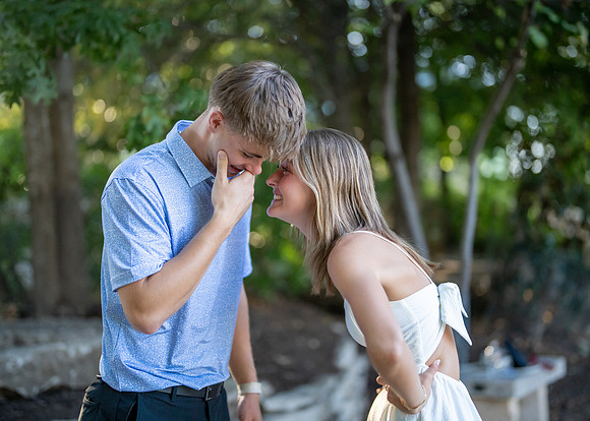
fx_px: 917
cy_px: 210
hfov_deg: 35.7
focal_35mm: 55
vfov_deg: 25.9
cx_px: 298
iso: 2000
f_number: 1.2
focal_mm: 50
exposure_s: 1/6400
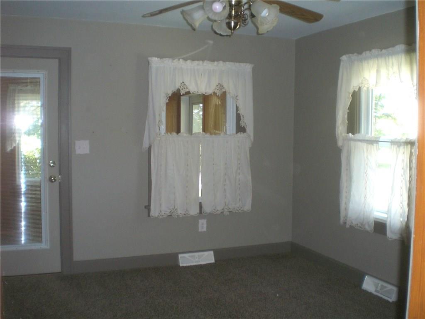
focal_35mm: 38
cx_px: 212
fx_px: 467
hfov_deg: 49.0
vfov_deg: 37.7
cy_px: 160
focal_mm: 6.3
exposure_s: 1/60
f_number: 3.1
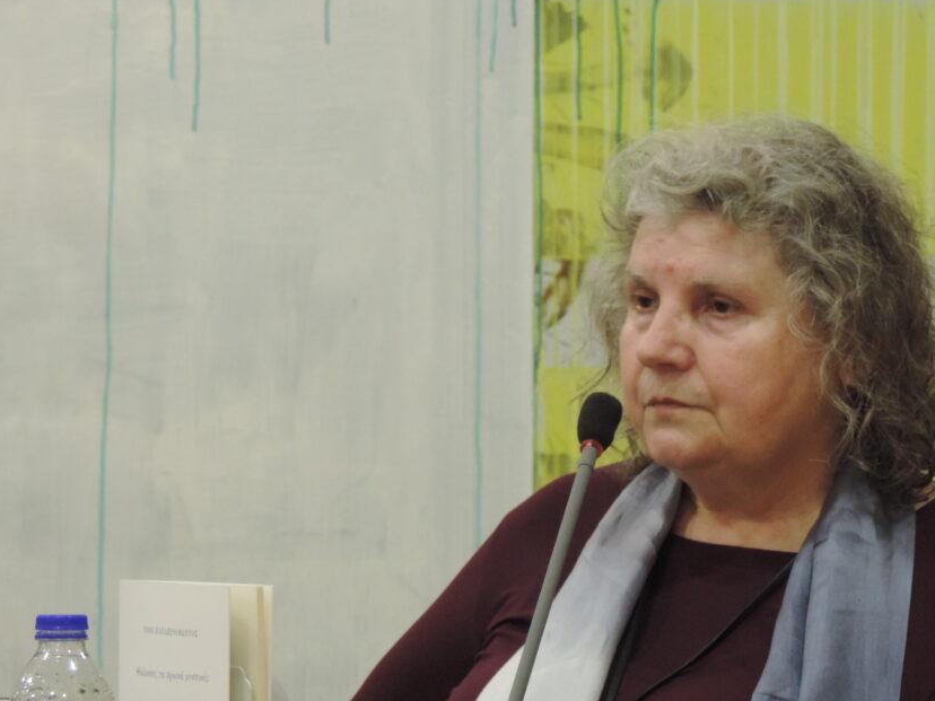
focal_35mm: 309
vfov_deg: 4.8
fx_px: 8346
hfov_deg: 6.4
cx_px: 545
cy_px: 386
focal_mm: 44.5
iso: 800
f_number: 4.7
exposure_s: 1/30
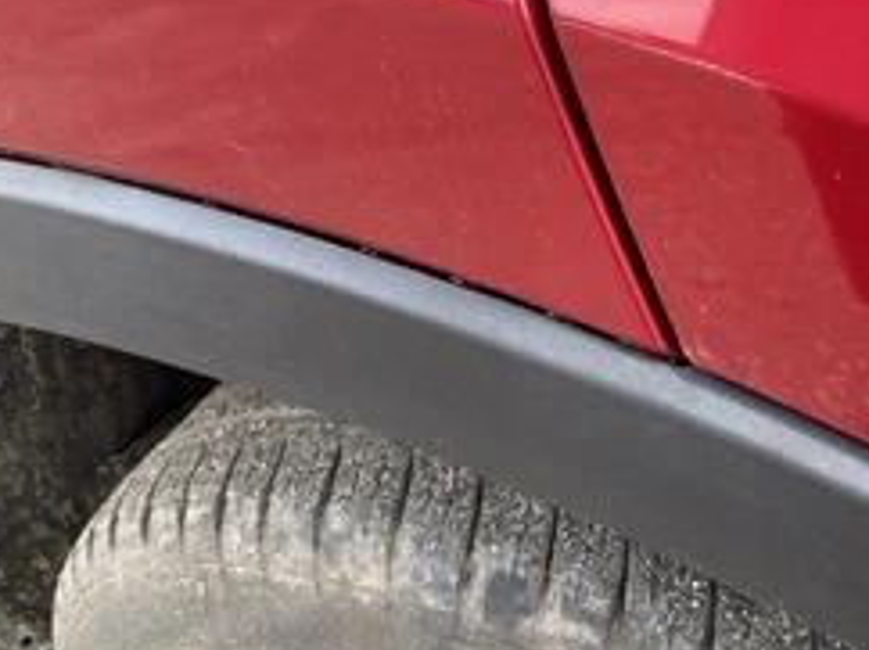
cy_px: 172
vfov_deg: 29.8
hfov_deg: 38.8
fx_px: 1204
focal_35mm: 48
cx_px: 639
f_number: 1.8
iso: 25
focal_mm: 3
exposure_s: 1/236
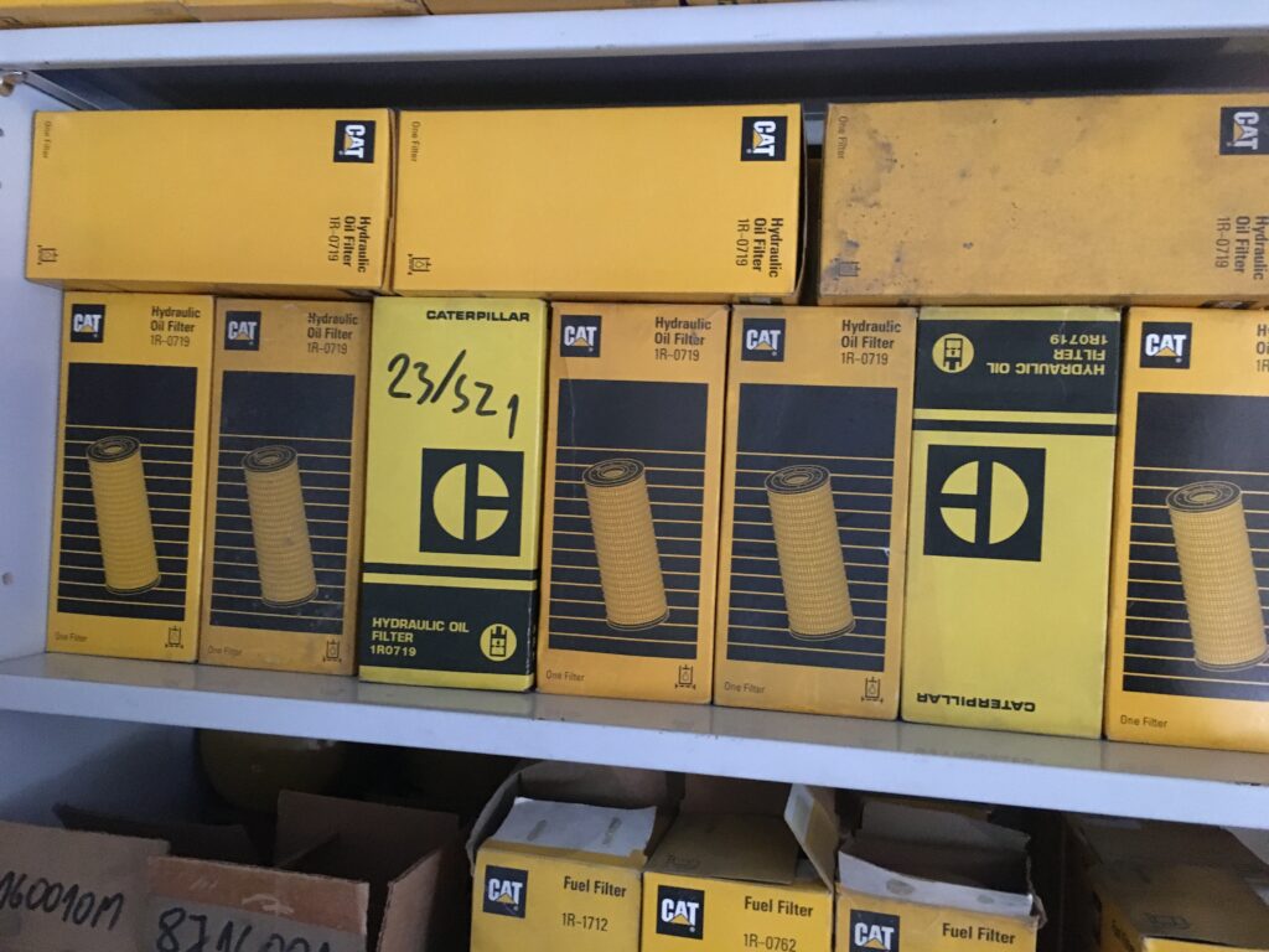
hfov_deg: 61.7
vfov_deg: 48.2
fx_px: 1063
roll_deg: -2.9
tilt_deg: -0.6
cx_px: 634
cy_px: 476
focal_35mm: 29
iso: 640
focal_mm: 4.15
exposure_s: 1/17
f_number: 2.2
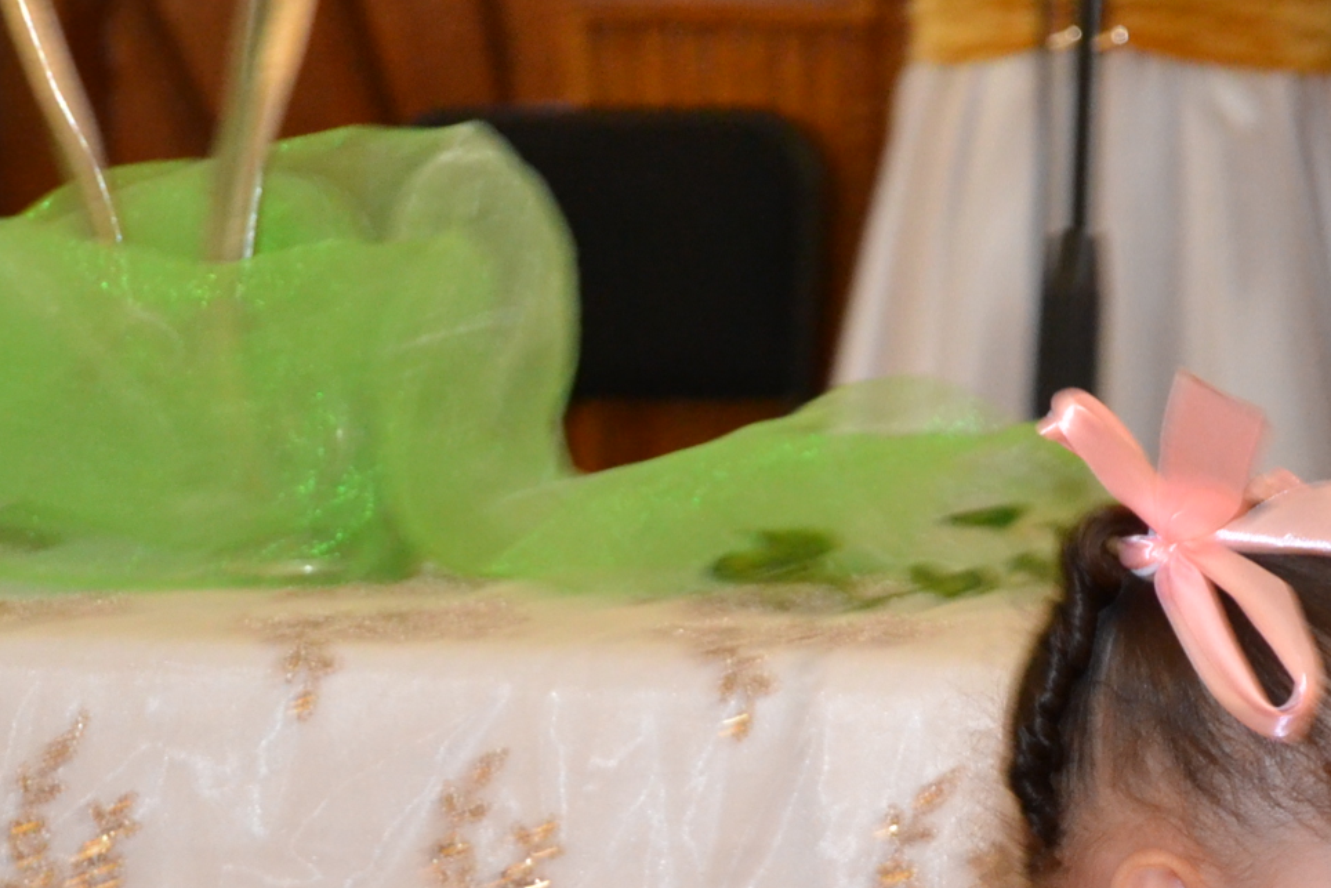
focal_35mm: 197
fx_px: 7291
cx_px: 1069
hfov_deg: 10.4
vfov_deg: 6.9
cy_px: 916
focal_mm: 55
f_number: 5.6
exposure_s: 1/60
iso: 2000
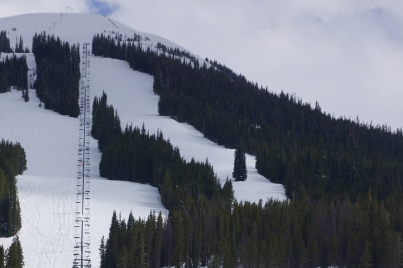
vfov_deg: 7.8
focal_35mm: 176
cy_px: 207
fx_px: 1967
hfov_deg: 11.7
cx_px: 160
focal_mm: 75
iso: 100
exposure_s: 1/160
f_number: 10
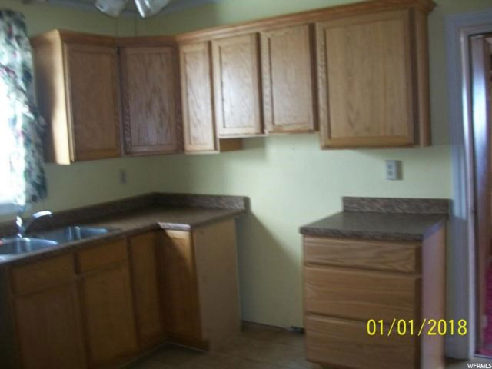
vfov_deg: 39.7
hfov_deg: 51.4
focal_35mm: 36
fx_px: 512
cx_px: 246
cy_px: 184
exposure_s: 1/30
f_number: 2.7
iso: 160
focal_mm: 6
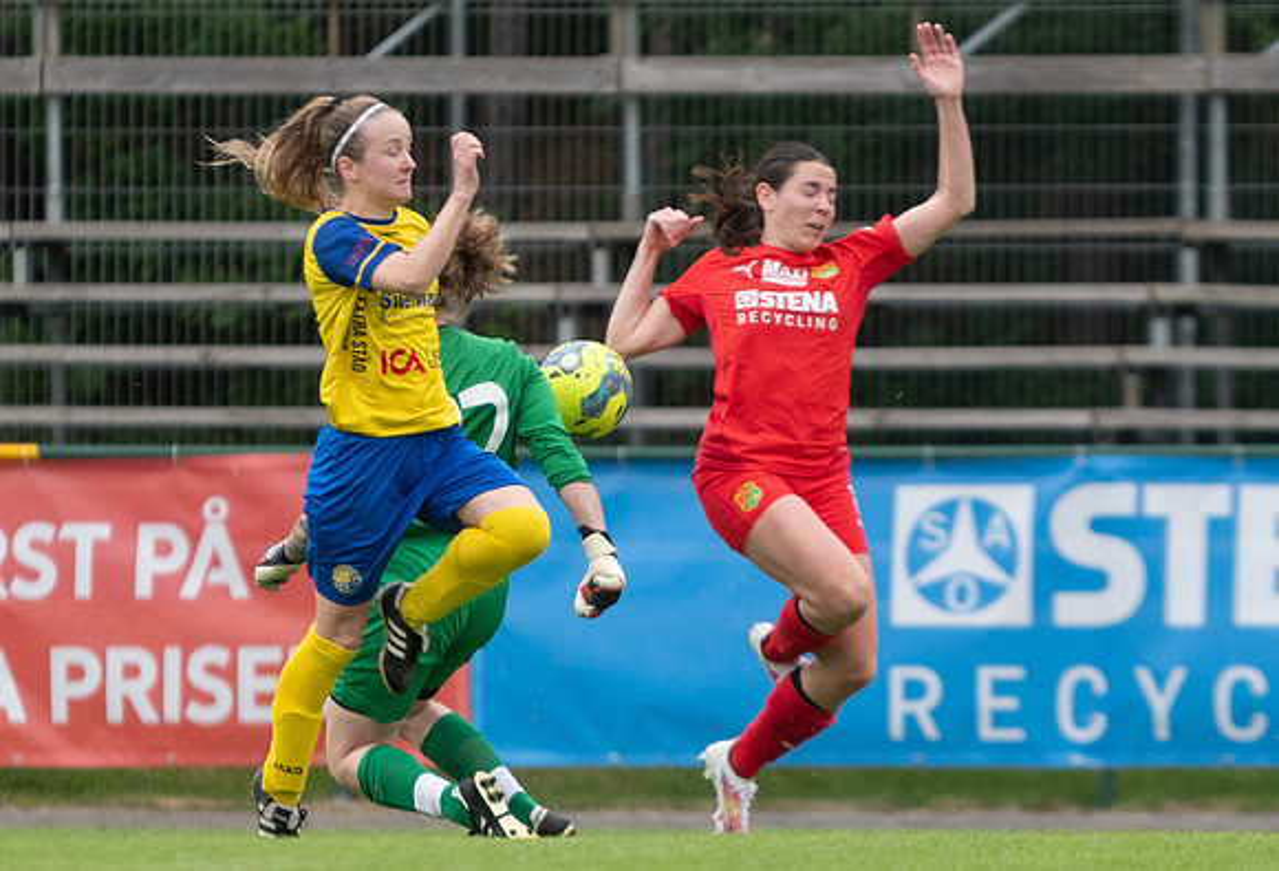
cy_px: 611
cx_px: 711
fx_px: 27980
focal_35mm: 782
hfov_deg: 2.6
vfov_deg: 1.8
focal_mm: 200
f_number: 3.2
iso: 400
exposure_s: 1/1600
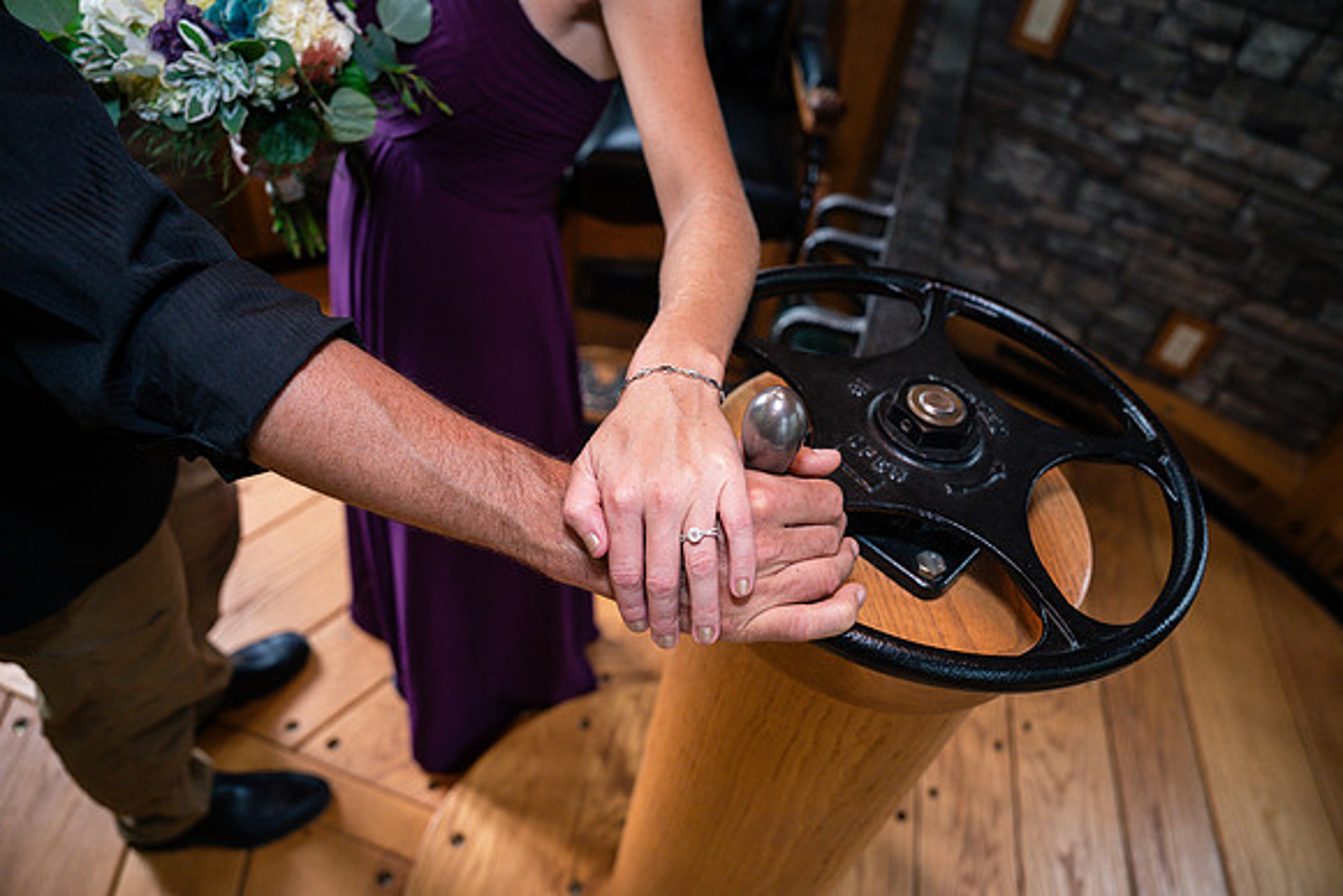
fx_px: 896
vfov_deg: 53.2
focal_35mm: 24
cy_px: 448
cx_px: 672
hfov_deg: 73.7
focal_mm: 24
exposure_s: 1/200
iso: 800
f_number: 2.8
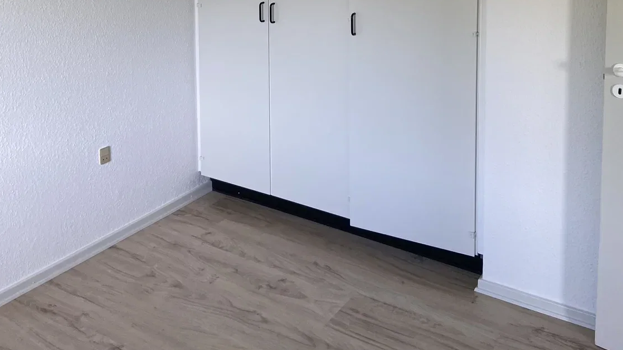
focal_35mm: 38
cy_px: -17
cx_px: 311
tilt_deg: -4.1
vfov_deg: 28.8
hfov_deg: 52.8
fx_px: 628
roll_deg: -0.3
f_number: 1.8
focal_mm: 4.25
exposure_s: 1/121
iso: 125
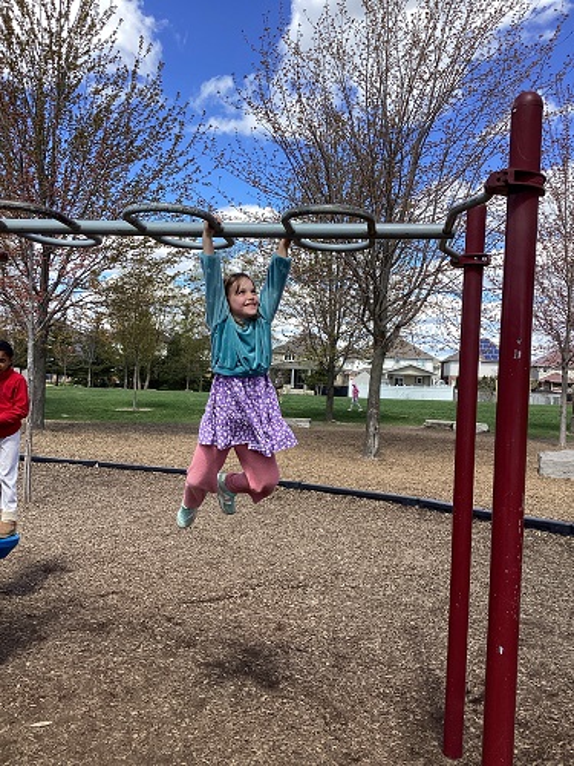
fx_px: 685
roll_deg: -1.5
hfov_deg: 45.4
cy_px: 383
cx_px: 287
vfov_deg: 58.4
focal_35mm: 31
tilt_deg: +0.9
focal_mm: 3.3
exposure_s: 1/734
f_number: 2.4
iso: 25
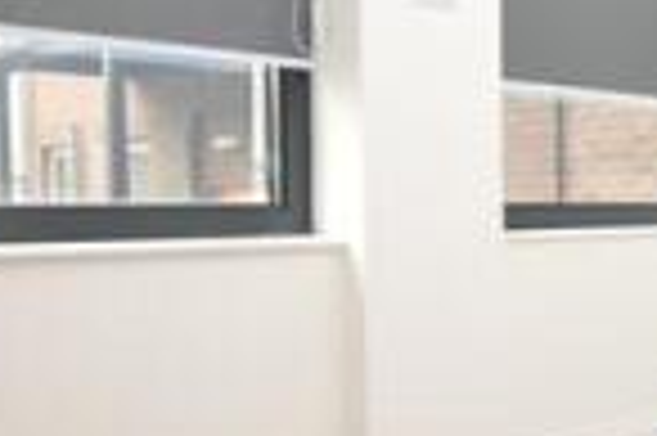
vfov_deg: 27.5
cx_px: 860
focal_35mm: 49
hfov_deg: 31.1
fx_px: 893
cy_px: 236
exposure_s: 1/125
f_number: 5.6
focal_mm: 10
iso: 800
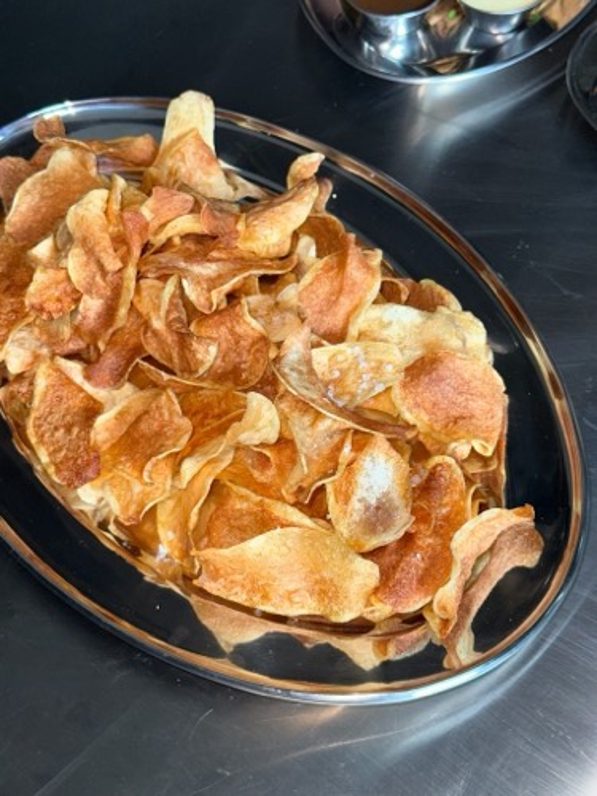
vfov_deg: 39.7
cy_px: 398
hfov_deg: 30.3
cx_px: 298
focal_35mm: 48
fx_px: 1104
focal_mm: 6.86
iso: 50
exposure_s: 1/53
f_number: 1.78
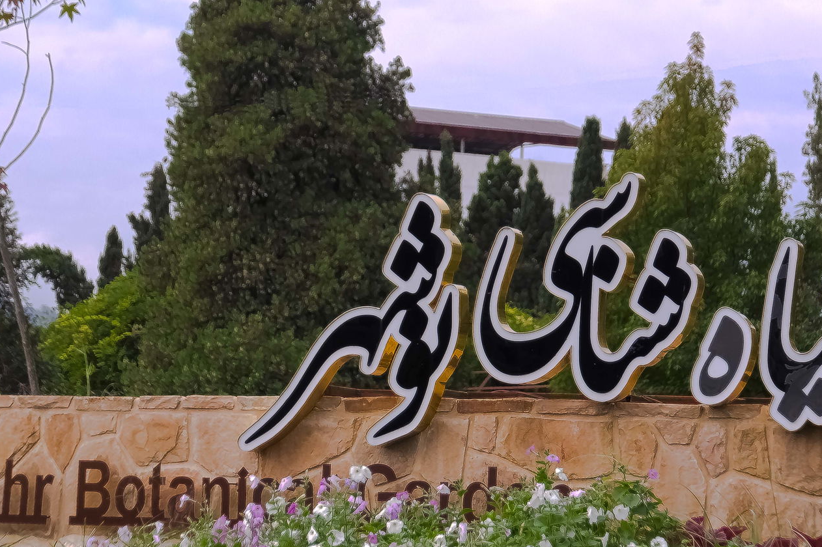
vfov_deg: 6.5
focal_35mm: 210
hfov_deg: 9.8
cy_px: 254
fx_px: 4792
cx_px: 431
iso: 100
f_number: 5.6
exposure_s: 1/40
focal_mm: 90
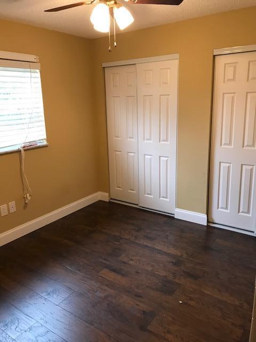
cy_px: 171
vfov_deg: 63.4
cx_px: 128
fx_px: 276
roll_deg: +2.6
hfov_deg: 49.7
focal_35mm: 28
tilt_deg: -14.7
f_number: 1.8
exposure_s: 1/17
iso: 40
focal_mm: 3.99
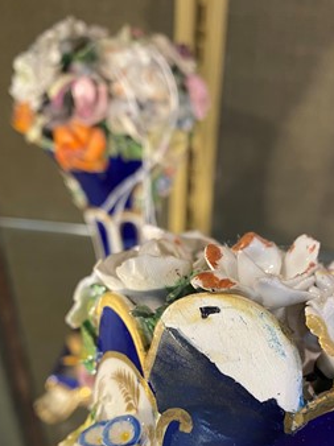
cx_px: 226
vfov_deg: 48.7
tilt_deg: -40.1
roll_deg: -8.2
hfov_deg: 38.1
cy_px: 319
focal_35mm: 37
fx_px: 477
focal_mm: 4.25
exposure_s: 1/50
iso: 80
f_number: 1.8
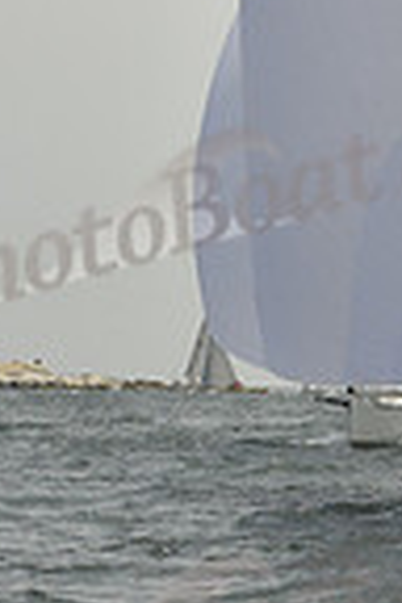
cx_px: 710
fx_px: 4706
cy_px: -59
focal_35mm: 281
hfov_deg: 4.8
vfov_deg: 7.3
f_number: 10
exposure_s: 1/1600
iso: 400
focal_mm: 70
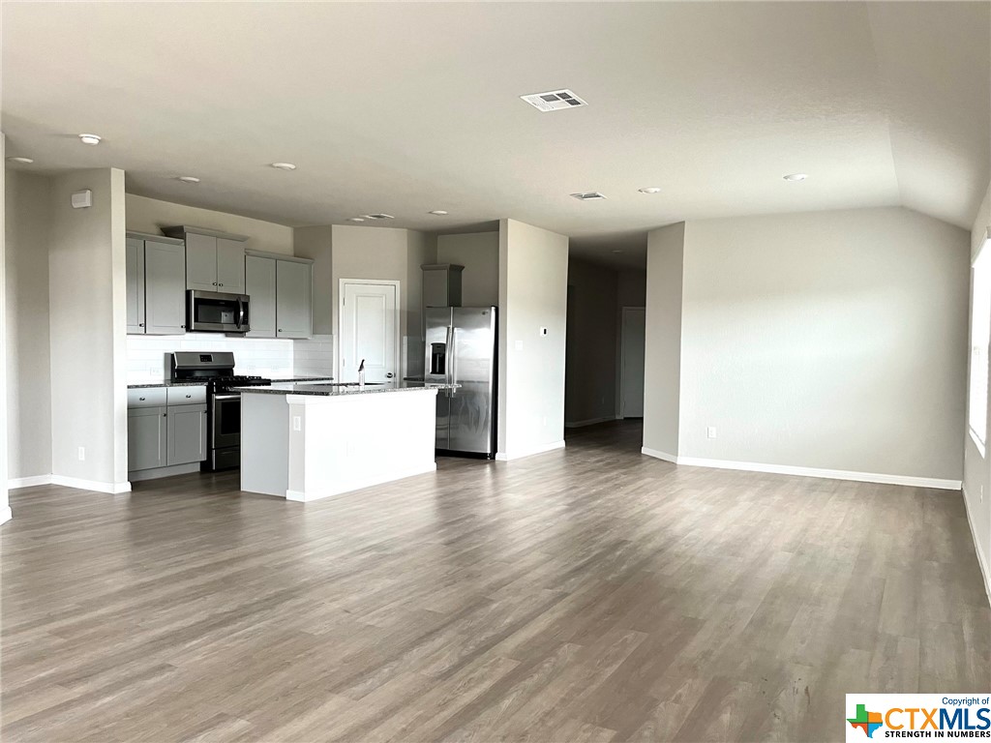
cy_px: 372
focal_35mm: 26
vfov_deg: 53.1
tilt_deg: -1.9
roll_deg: -0.9
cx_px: 496
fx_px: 744
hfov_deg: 67.3
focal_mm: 5.1
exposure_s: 1/66
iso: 125
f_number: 1.6
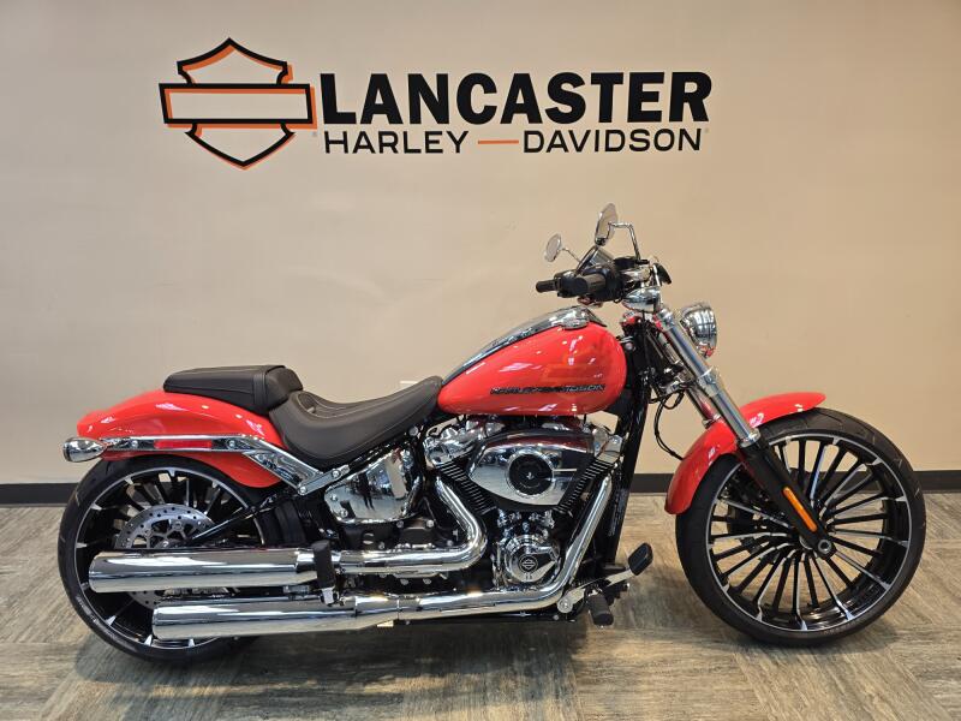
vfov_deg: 58.9
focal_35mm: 23
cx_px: 480
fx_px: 639
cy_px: 360
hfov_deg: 73.9
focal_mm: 6.3
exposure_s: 1/120
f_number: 1.7
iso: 160
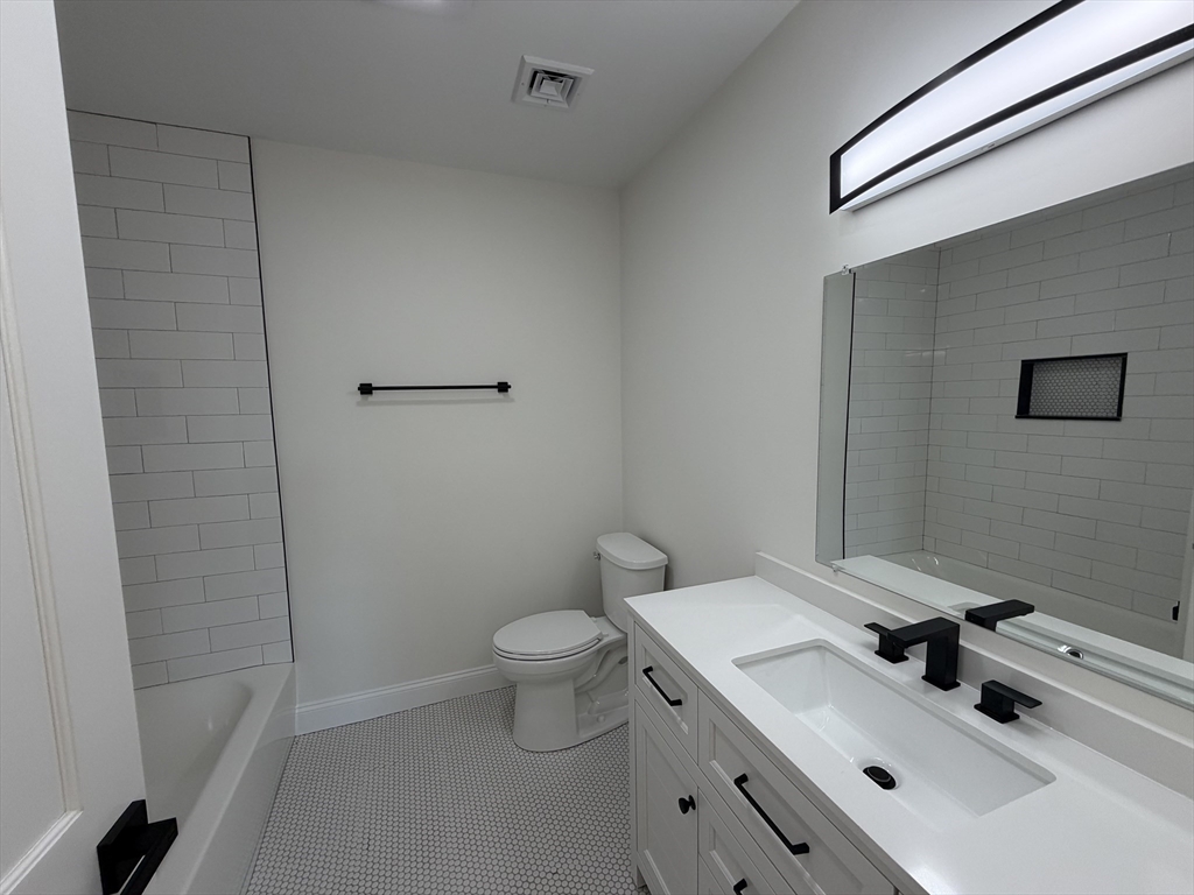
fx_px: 483
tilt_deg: -5.5
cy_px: 448
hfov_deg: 102.1
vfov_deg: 85.7
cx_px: 597
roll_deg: +2.8
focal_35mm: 14
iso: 64
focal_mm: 2.22
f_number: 2.2
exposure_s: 1/121
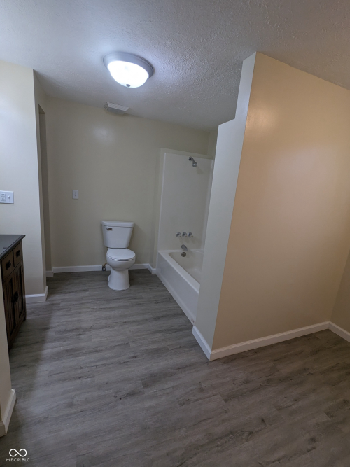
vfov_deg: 94.5
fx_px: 216
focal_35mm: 16
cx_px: 175
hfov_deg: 78.1
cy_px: 234
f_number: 2.2
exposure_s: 1/60
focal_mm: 2.35
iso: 55
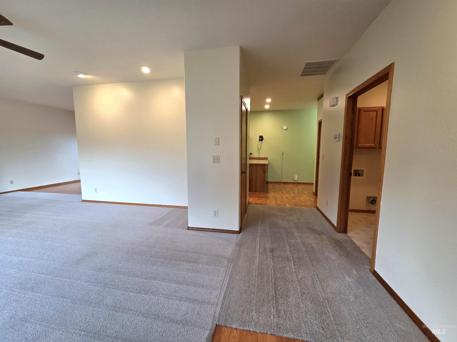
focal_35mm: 13
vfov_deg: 89.9
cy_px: 171
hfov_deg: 106.2
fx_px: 172
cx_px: 228
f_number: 2.2
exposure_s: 1/60.2
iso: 200
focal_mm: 2.2
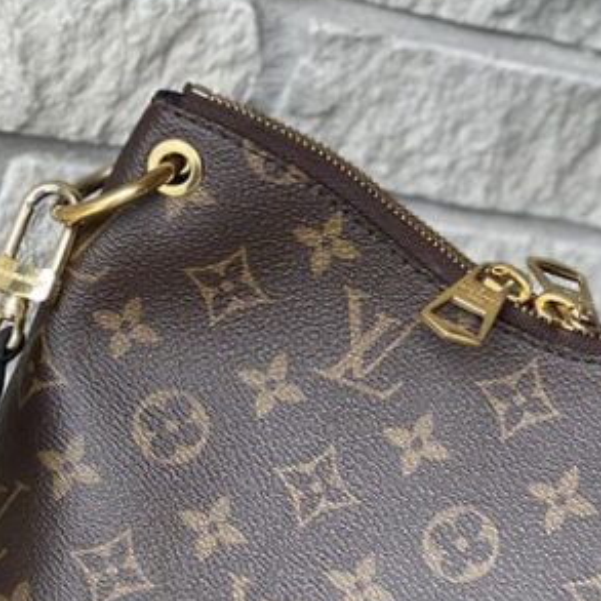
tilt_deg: -18.9
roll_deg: -21.0
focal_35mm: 180
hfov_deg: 9.7
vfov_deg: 9.7
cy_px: 483
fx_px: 3536
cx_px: 377
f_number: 2.2
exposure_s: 1/121
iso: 32
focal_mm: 7.5
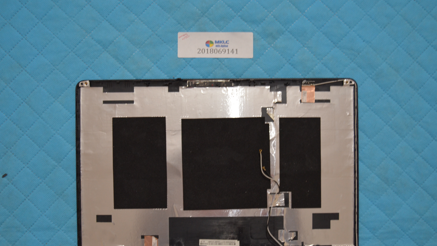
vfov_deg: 32.3
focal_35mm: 37
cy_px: 144
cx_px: 218
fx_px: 423
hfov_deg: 54.6
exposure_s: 1/15
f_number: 3.8
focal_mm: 23
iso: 800
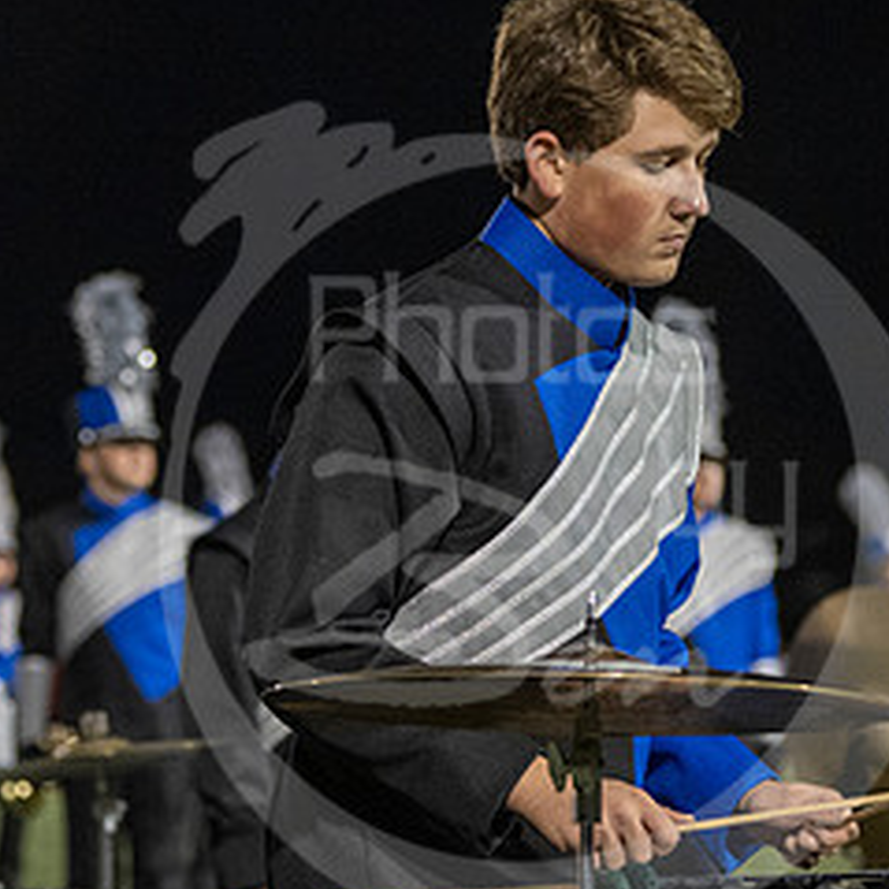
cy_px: 339
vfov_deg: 7.5
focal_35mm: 232
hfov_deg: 7.5
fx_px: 6741
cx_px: 716
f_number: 2.8
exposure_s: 1/500
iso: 4000
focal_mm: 70
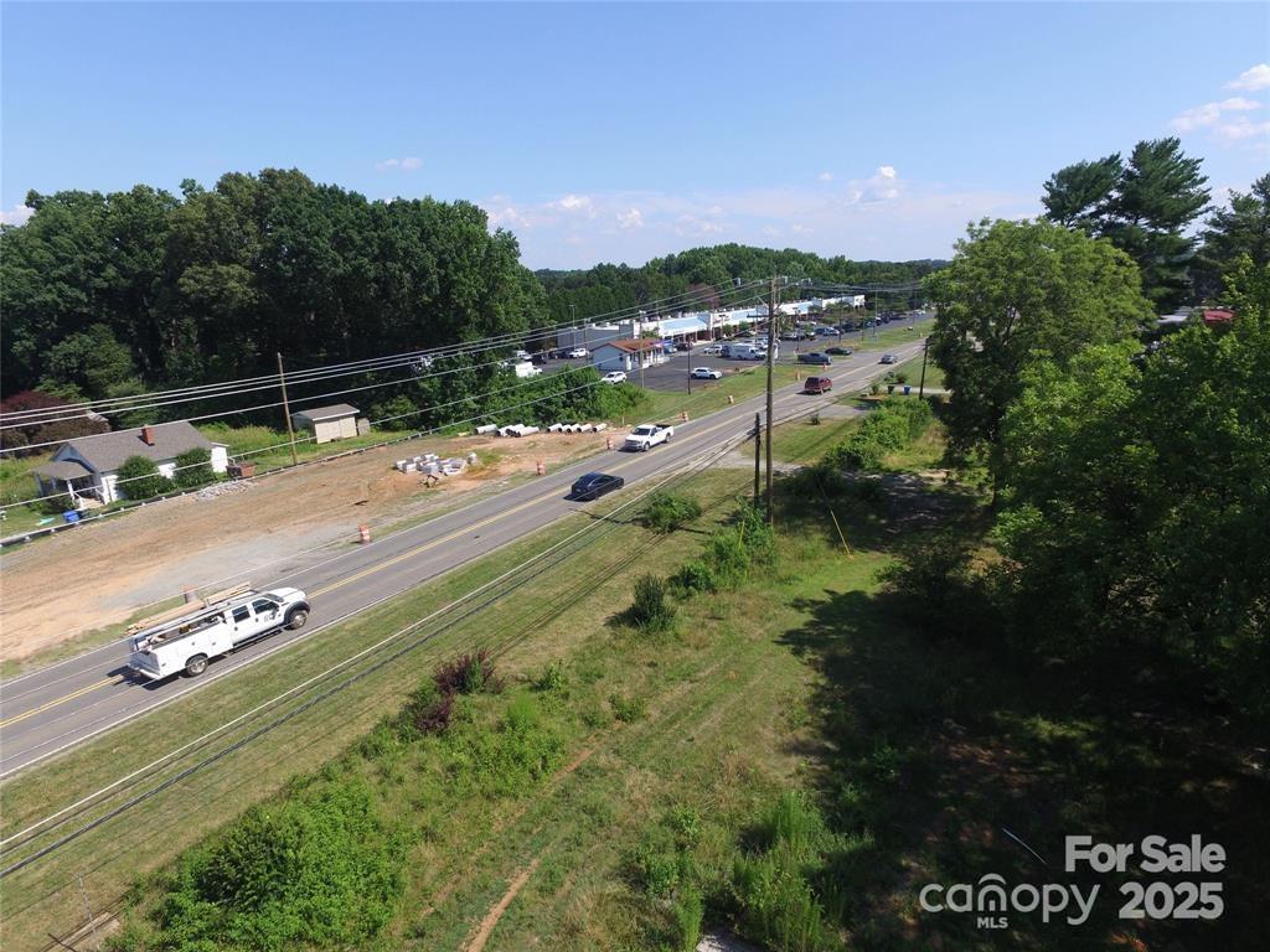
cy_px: 476
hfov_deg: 81.7
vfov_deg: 66.0
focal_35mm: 20
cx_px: 635
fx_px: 734
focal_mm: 3.61
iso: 100
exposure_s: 1/825
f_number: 2.8
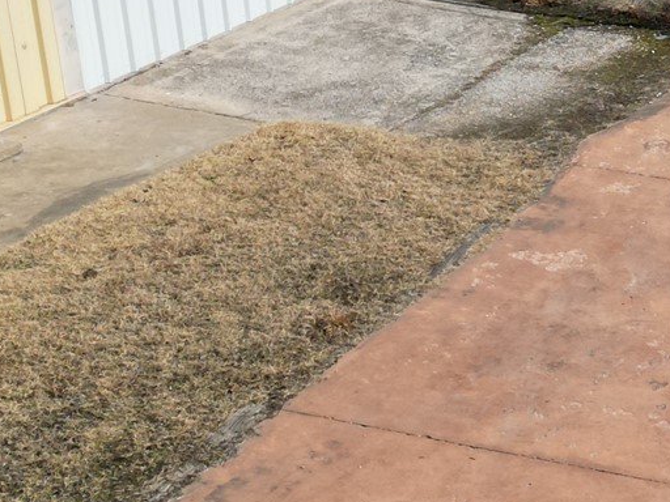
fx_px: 1742
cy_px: 112
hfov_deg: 19.3
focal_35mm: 90
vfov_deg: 16.3
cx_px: 978
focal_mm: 6.72
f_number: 1.7
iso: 160
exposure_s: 1/6000
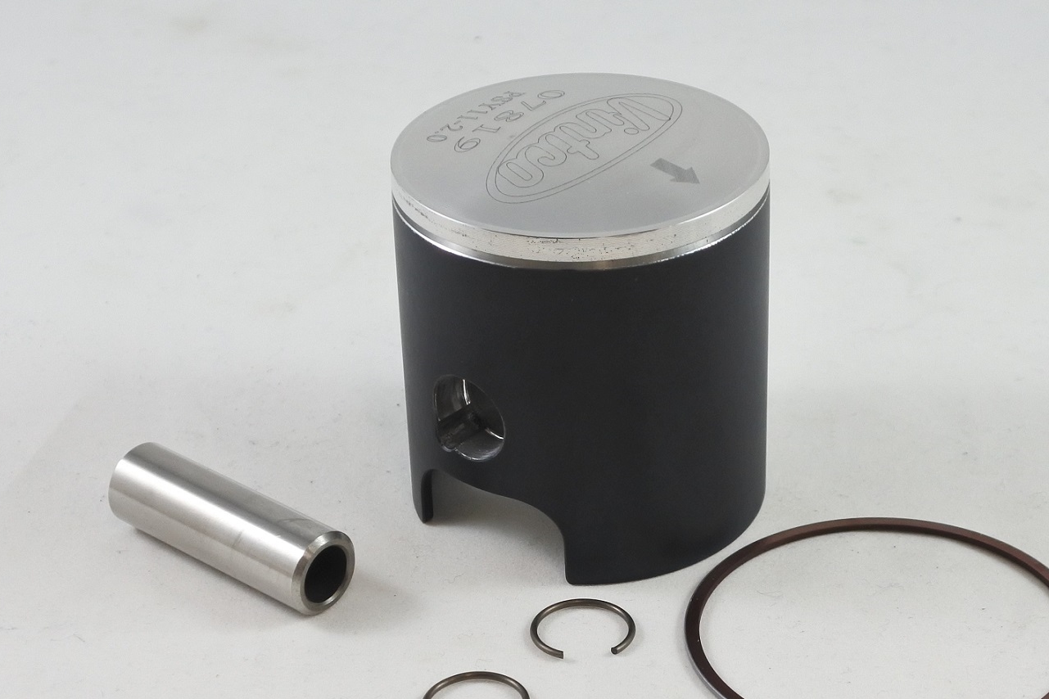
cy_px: 404
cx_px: 578
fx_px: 1719
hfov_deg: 33.9
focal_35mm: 59
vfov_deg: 23.0
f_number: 4.2
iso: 400
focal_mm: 15
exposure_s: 1/125
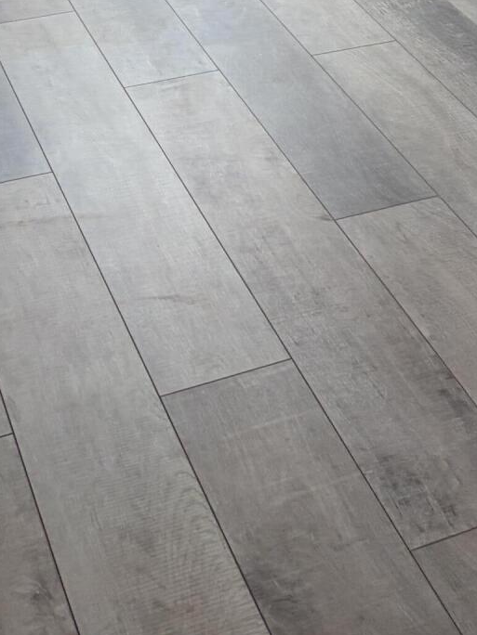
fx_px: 1396
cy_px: -280
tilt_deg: -15.3
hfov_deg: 19.3
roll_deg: -3.1
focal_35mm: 76
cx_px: 320
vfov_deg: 21.9
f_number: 1.6
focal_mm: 5.96
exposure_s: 1/122
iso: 80
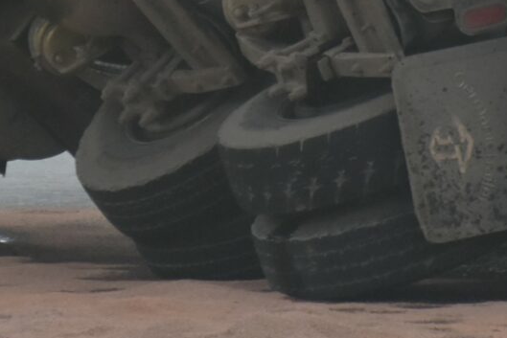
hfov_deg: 1.1
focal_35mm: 1814
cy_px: -156
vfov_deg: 0.8
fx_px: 25553
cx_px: 14
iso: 1000
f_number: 6.3
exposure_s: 1/667
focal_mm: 250
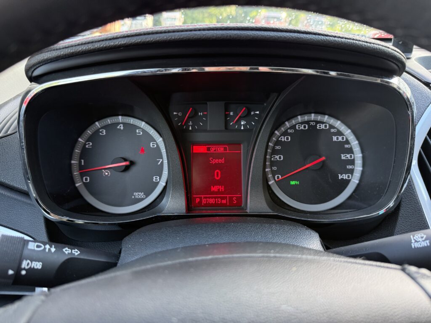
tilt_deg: -22.7
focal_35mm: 24
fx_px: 299
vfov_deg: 56.8
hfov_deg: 71.6
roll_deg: -1.8
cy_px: 162
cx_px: 216
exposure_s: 1/116
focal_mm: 6.76
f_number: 1.78
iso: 200
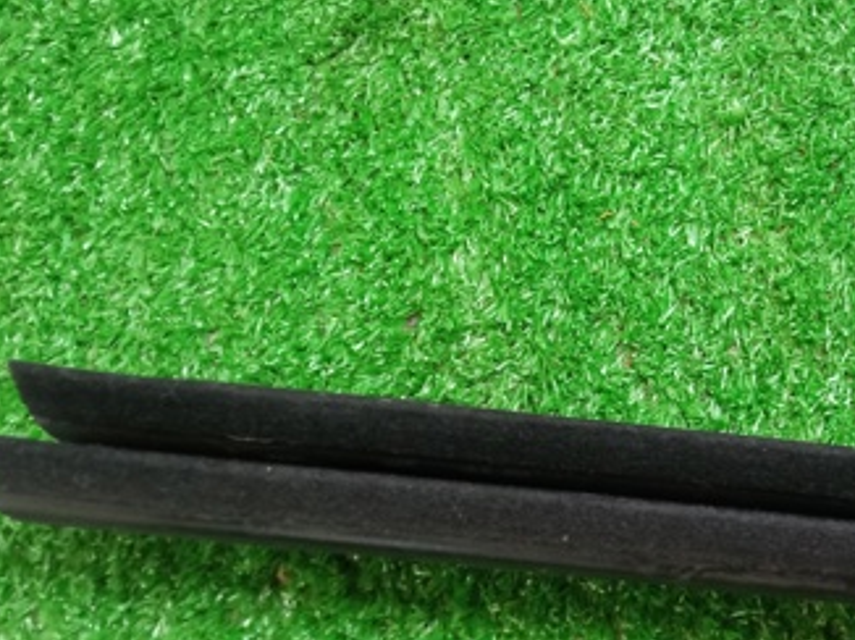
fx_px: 1308
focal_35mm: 53
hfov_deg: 35.0
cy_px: 450
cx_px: 685
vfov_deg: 27.2
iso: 413
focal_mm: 3.79
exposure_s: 1/33.3
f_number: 2.2
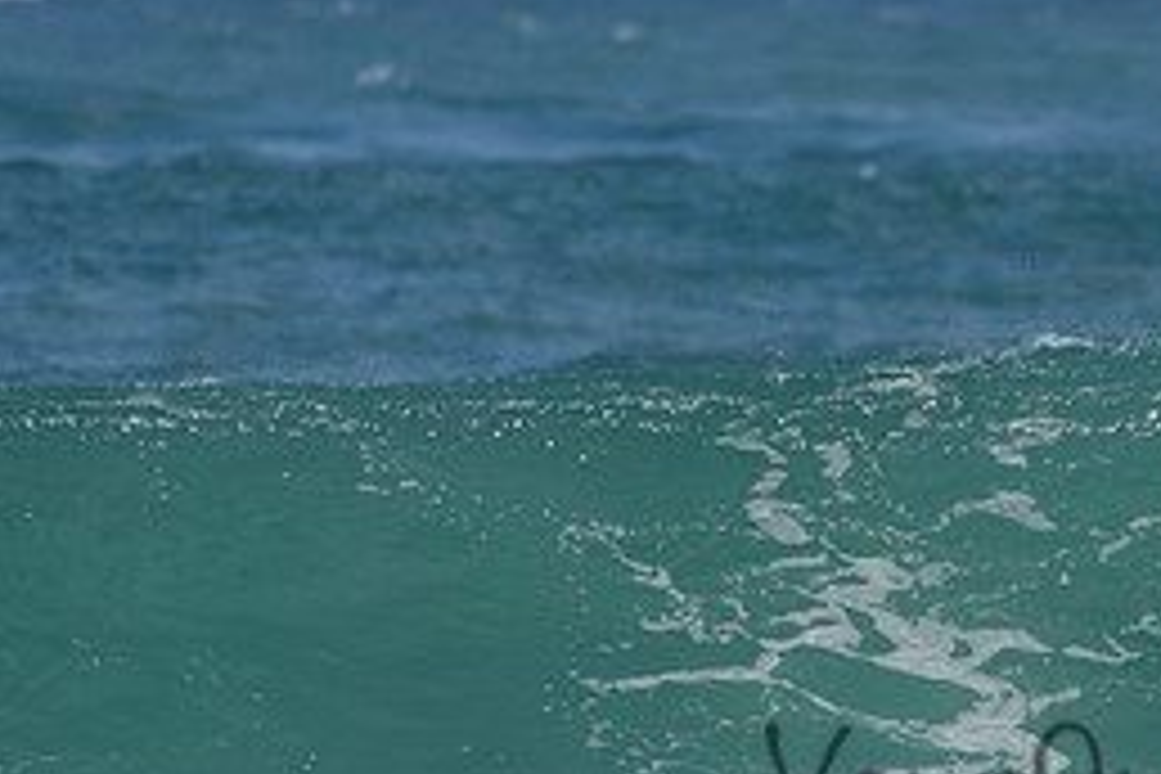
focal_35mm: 1377
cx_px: 1341
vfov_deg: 1.0
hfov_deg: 1.5
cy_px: 763
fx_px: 44405
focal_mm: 500
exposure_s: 1/2000
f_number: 5.6
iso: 125
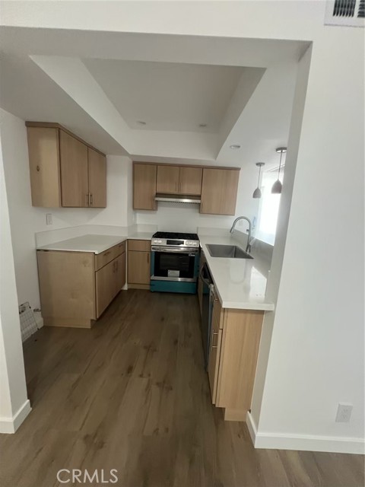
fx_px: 183
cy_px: 244
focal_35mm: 13
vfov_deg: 106.2
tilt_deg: -9.1
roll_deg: -2.0
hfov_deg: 89.9
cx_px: 182
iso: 320
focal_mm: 1.57
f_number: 1.8
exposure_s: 1/60
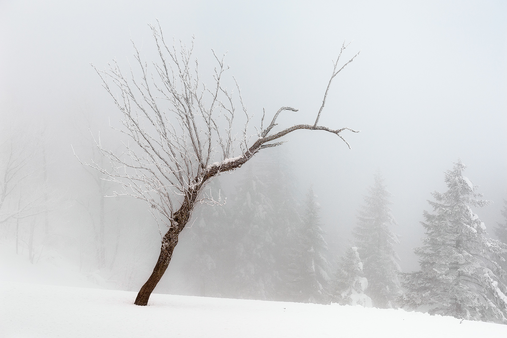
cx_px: 254
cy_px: 169
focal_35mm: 50
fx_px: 704
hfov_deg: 39.6
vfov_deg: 27.0
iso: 160
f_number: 8
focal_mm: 50
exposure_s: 1/25
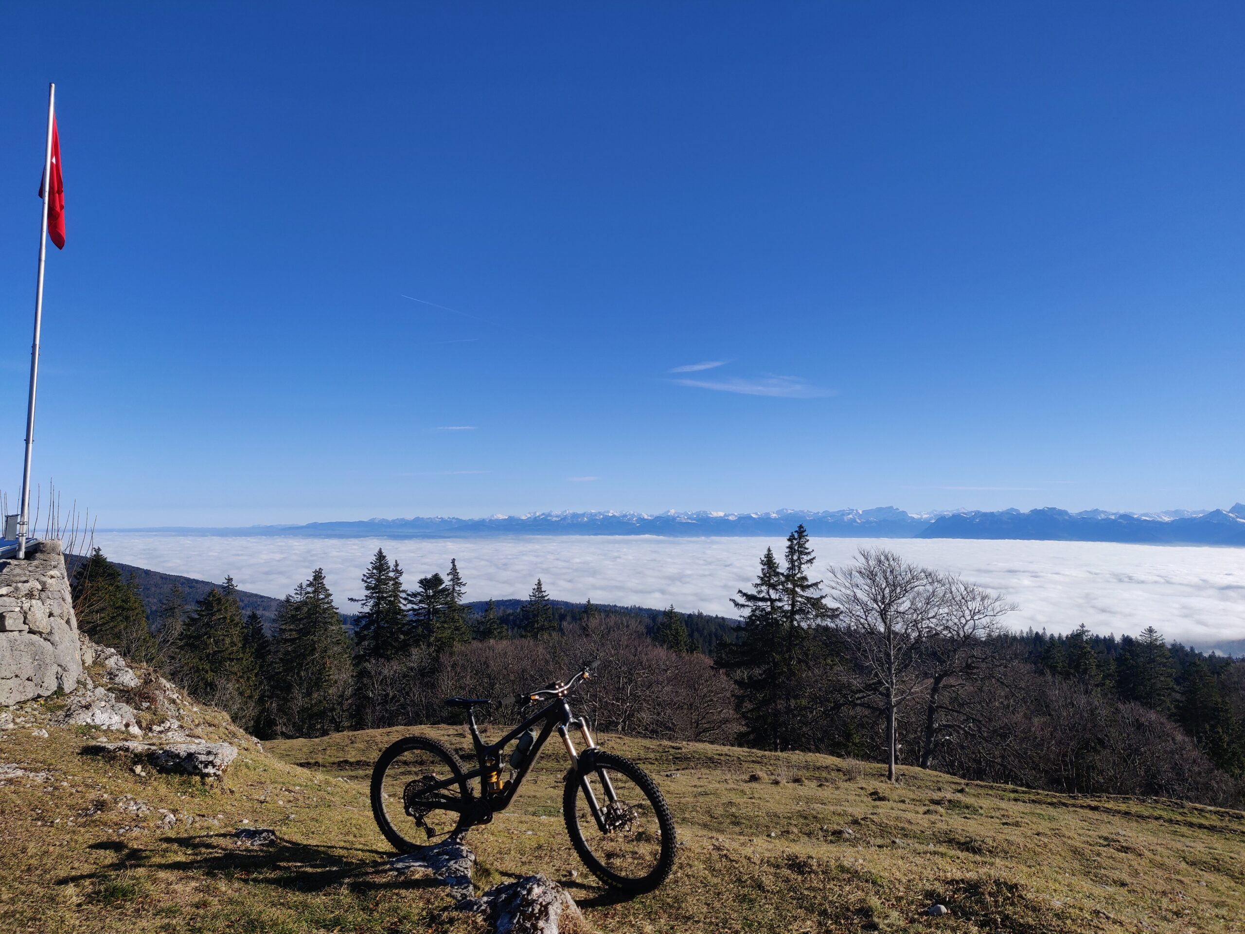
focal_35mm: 25
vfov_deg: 54.9
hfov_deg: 69.4
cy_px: 467
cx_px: 622
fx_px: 899
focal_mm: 4.25
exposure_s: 1/1957
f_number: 1.7
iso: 100
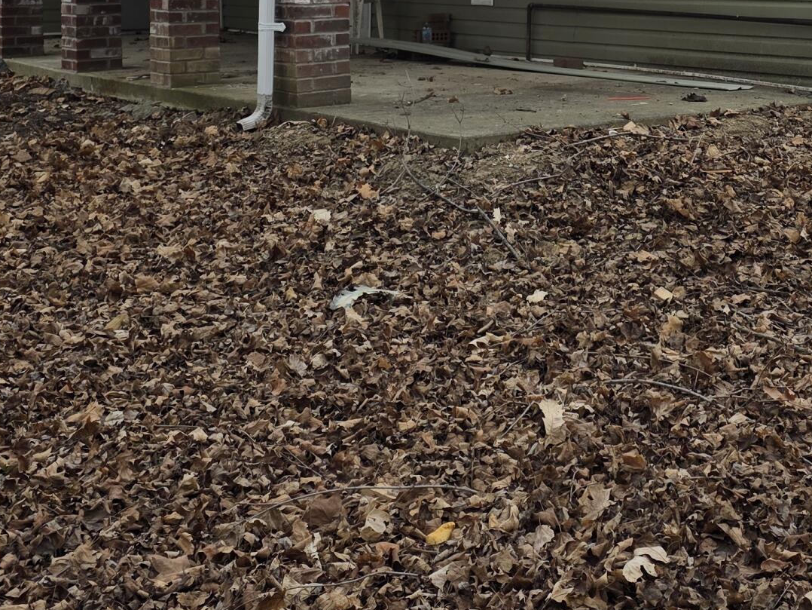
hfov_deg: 29.5
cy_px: -41
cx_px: 661
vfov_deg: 21.9
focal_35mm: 64
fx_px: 1502
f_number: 1.7
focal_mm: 6.3
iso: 80
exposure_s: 1/2277
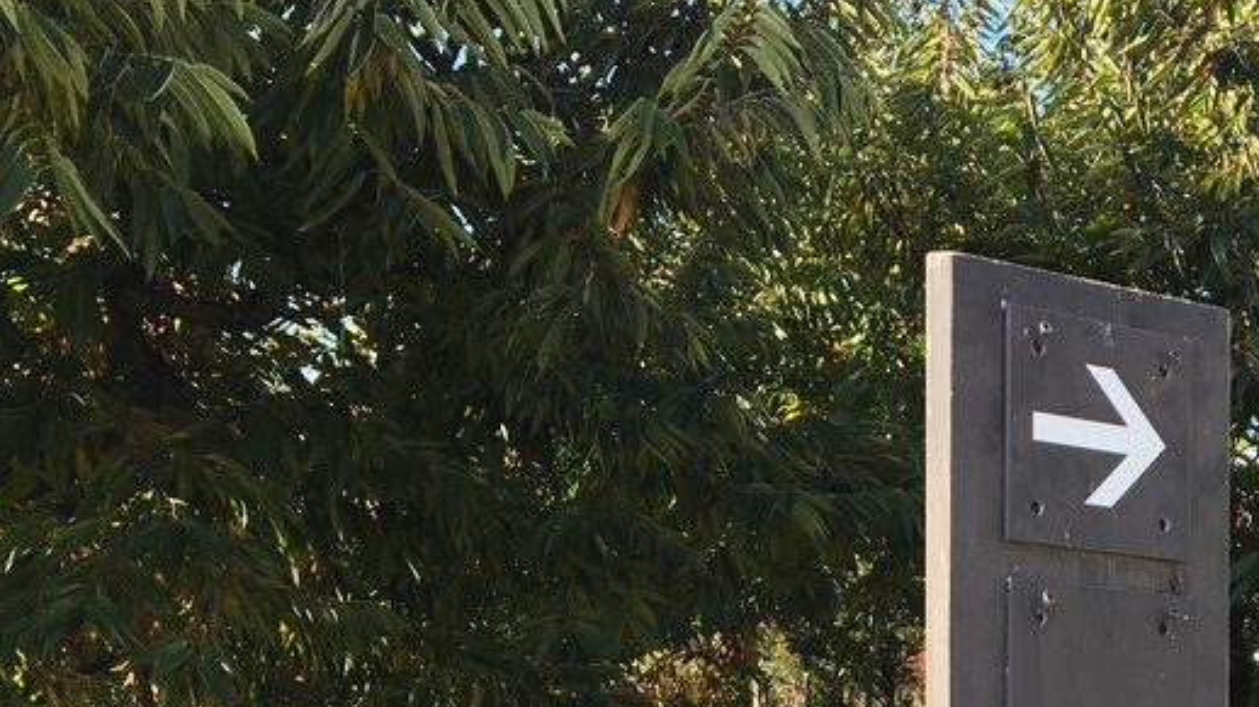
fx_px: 2036
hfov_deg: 32.9
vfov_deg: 18.4
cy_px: 904
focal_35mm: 61
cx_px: 1096
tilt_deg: -3.7
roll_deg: +0.4
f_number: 2.2
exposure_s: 1/358
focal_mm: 4.15
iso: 25
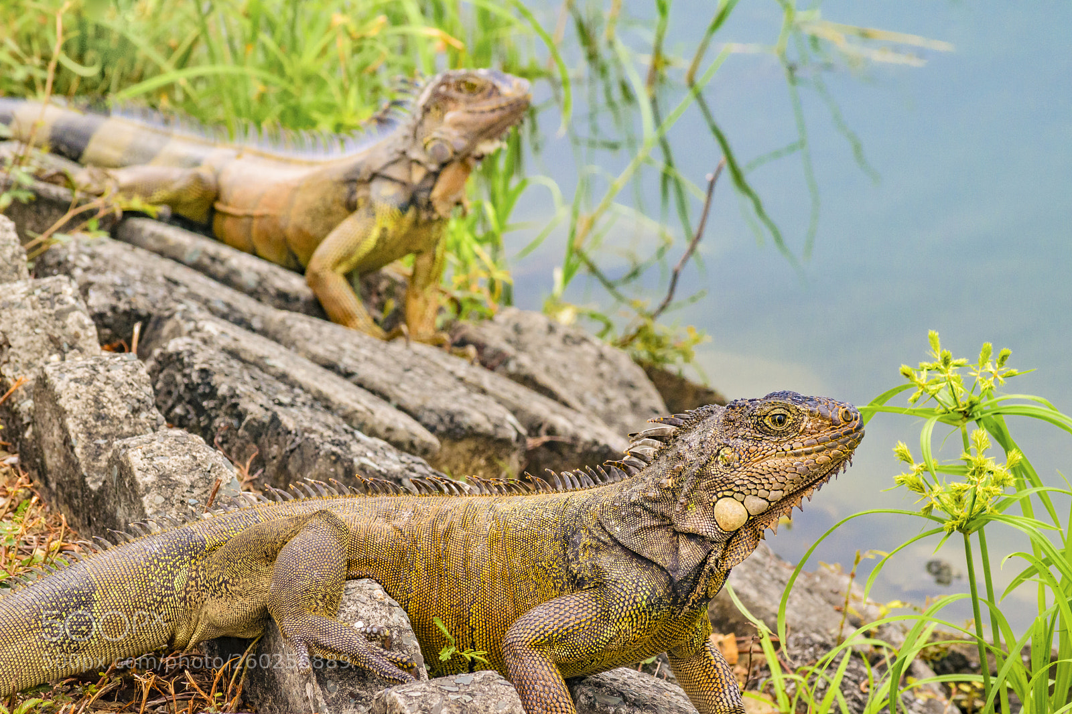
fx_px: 7145
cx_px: 536
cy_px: 357
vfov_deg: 5.7
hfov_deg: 8.6
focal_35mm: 240
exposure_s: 1/200
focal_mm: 160
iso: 800
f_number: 16
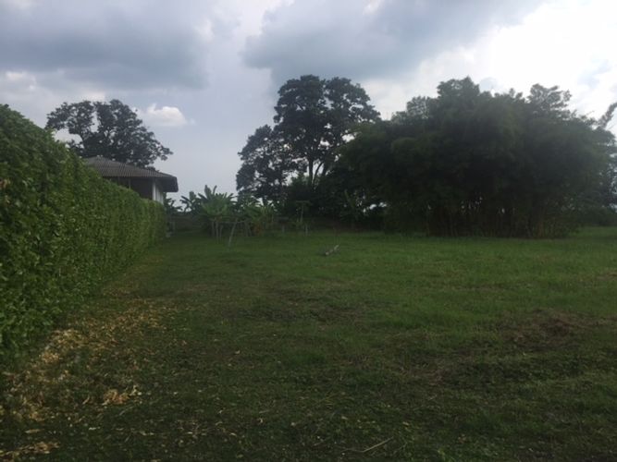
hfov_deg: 61.7
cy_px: 231
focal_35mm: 29
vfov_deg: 48.2
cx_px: 308
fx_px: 517
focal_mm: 4.15
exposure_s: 1/1319
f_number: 2.2
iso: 32
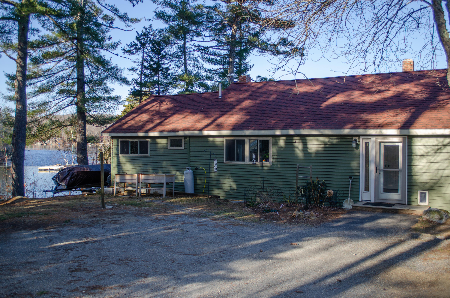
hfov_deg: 53.2
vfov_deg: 36.7
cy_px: 149
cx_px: 225
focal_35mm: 36
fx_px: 449
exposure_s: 1/250
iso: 100
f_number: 4.2
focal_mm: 24
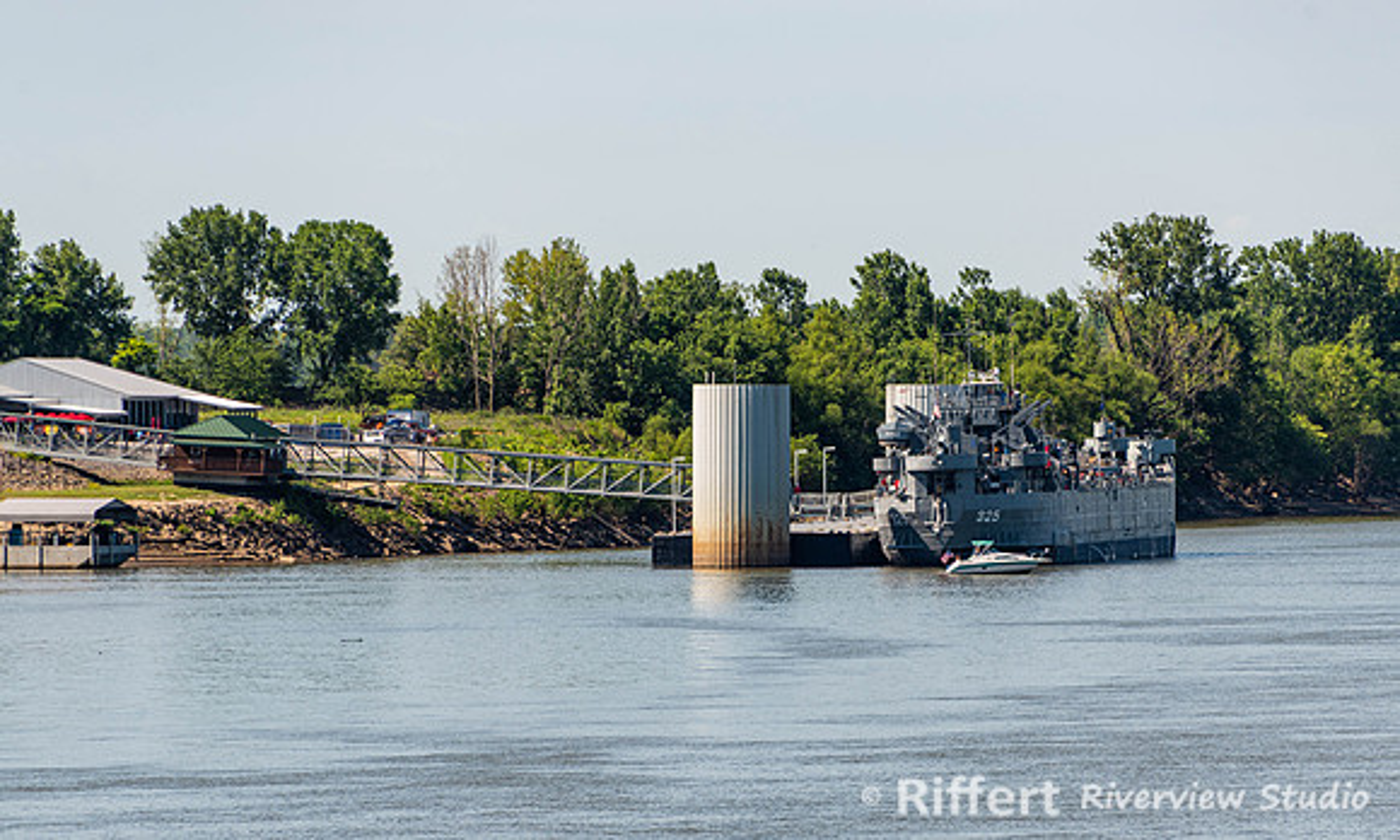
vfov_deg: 3.2
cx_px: 815
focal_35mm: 402
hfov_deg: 5.3
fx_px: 15165
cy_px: 481
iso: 64
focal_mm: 300
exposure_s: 1/160
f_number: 8
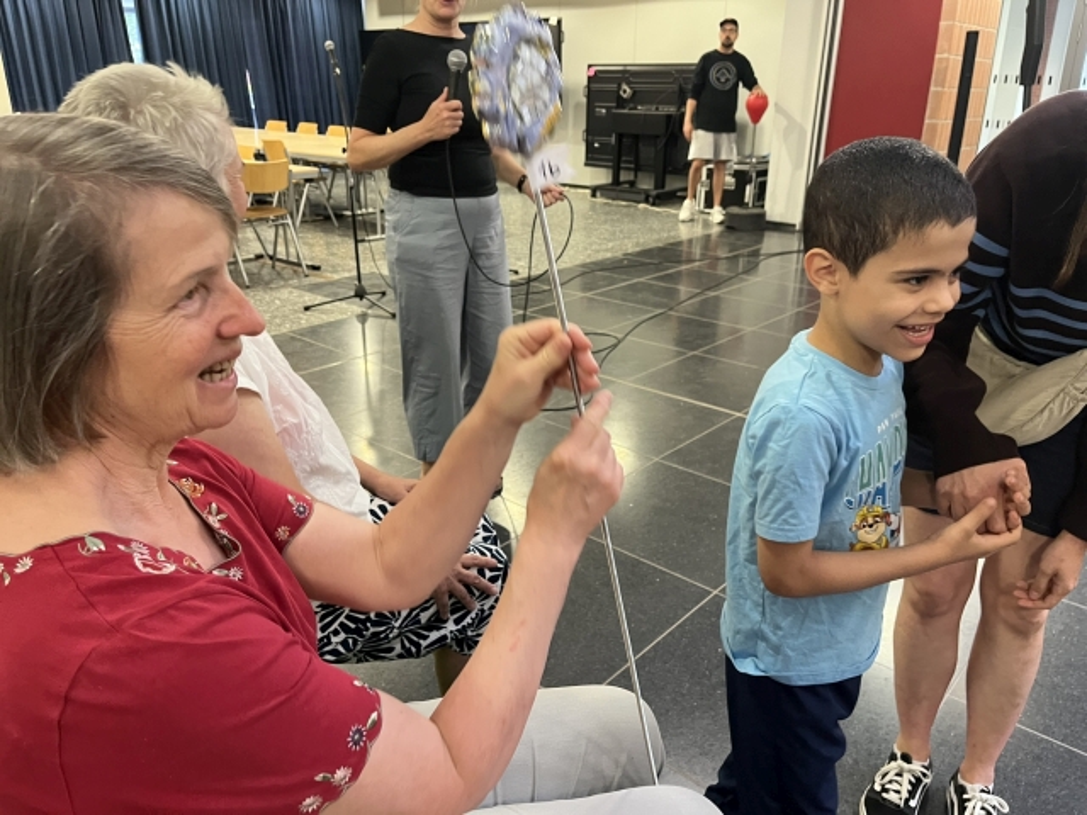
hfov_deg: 67.3
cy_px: 408
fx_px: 816
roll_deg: -1.4
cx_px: 544
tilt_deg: -20.9
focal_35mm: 26
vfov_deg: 53.1
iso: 320
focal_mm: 5.1
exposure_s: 1/50
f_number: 1.6
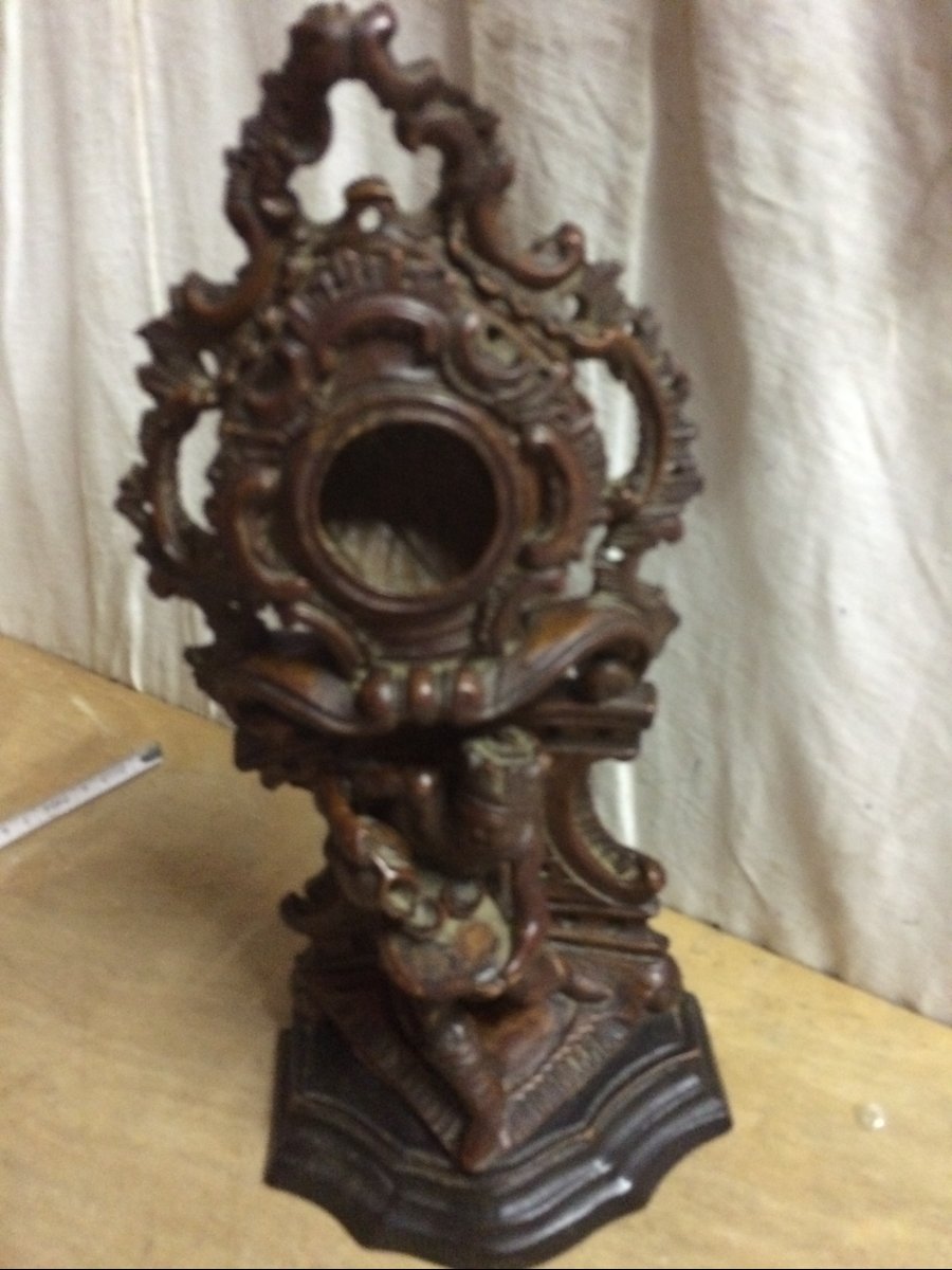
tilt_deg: -35.9
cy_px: 635
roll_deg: +6.5
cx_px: 476
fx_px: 1063
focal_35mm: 29
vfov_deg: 61.7
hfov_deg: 48.2
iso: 500
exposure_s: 1/17
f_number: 2.2
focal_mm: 4.15
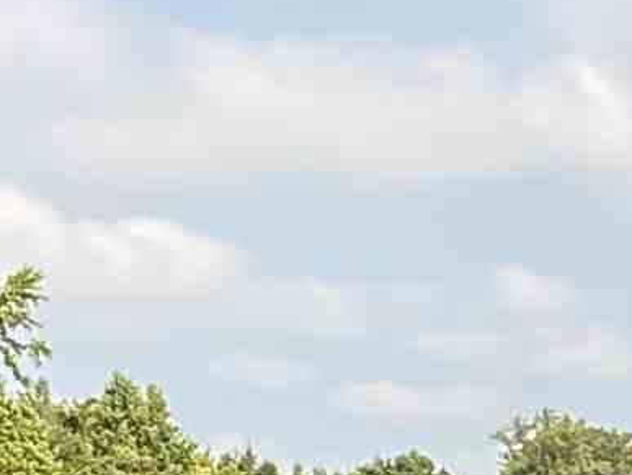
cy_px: 354
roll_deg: -0.3
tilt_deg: +7.6
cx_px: -314
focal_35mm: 111
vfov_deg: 13.3
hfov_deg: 16.2
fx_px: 2028
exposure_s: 1/717
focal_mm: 2.22
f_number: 2.2
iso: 50
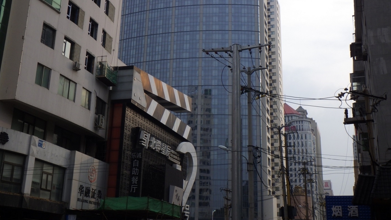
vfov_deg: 25.9
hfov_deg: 44.6
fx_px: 477
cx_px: 195
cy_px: 82
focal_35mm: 46
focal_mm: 7.5
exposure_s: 1/320
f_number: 5
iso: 125
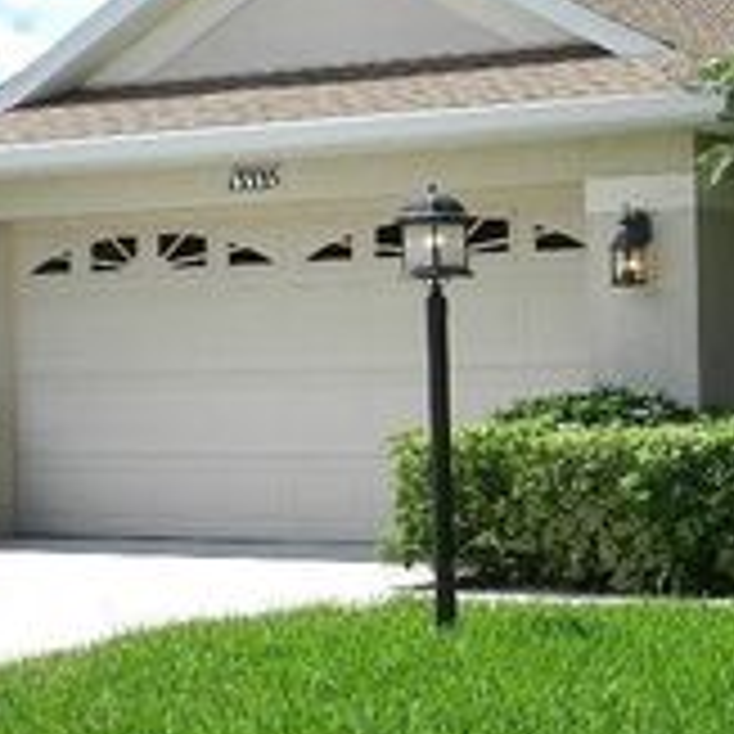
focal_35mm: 87
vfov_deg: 19.9
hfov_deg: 18.5
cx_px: 959
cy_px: 349
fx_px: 2087
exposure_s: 1/800
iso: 160
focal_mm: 5.6
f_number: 4
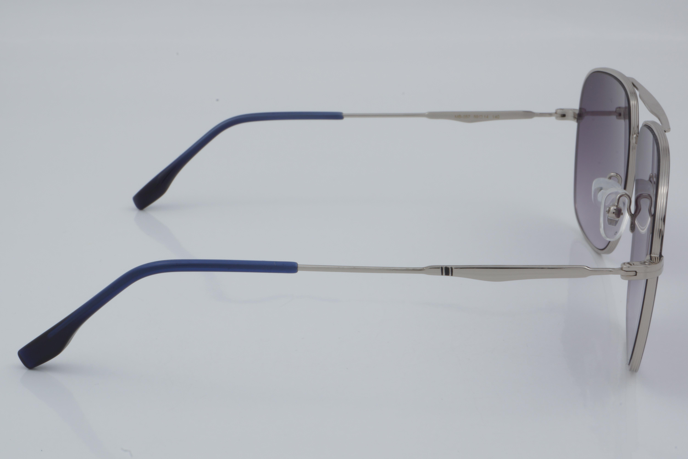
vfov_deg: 18.2
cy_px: 230
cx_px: 344
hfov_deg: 27.0
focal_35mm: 75
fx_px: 1433
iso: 100
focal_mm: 50
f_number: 32
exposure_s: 1/4
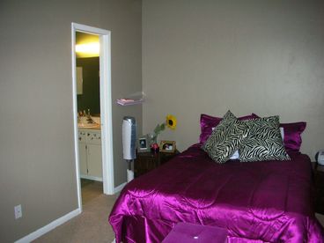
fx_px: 328
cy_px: 122
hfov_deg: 52.6
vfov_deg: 40.7
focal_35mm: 35
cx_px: 162
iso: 120
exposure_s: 1/60.1
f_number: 3
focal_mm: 5.8
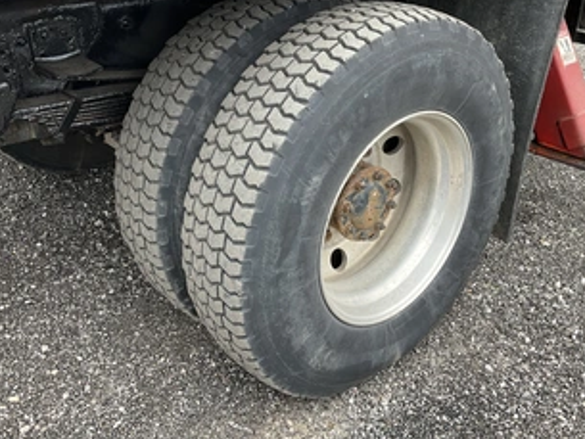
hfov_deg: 48.9
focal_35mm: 38
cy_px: 186
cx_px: 322
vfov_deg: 37.7
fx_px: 642
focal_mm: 3
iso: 20
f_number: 1.8
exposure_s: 1/122
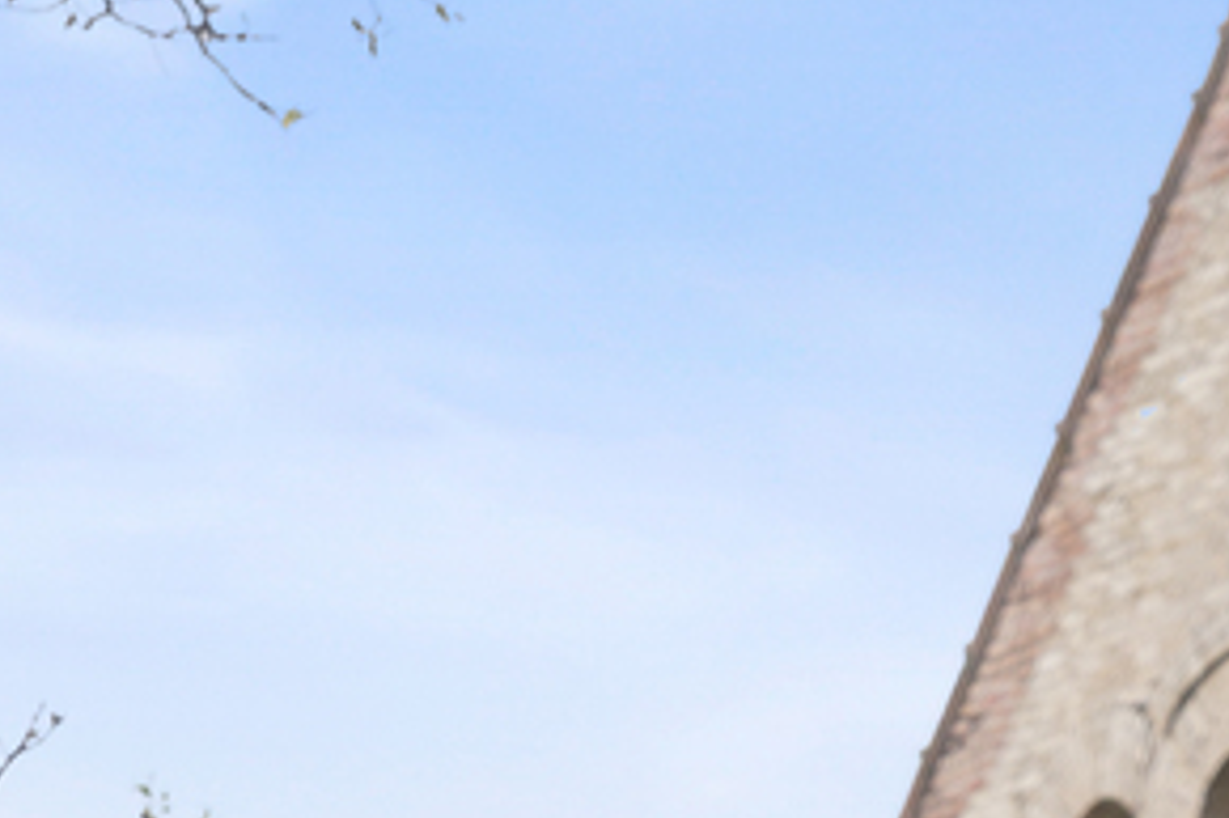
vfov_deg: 5.3
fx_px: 8768
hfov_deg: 8.0
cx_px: 1261
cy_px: 1322
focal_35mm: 257
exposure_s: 1/400
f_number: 8
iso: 400
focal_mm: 46
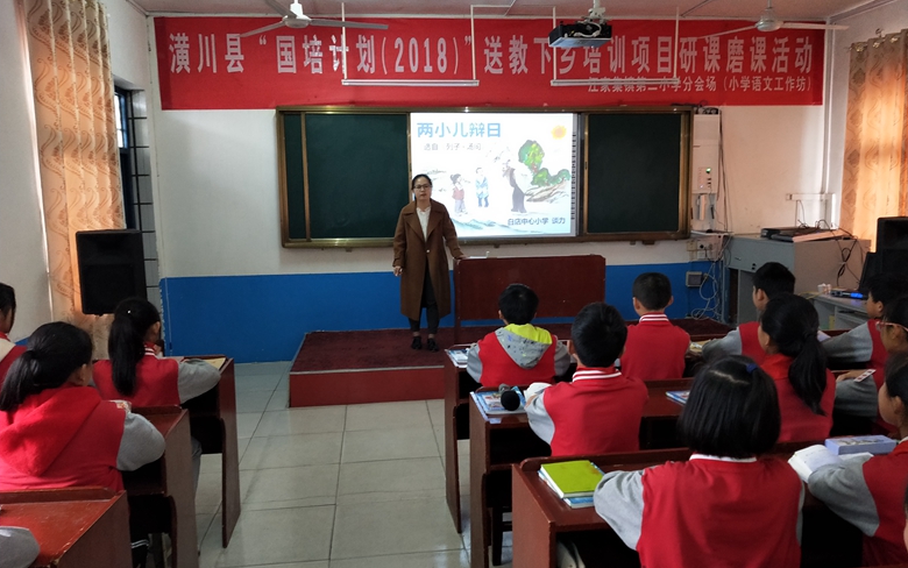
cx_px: 464
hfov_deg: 72.5
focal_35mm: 25
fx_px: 619
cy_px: 296
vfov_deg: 49.3
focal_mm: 3.99
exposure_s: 1/33
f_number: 1.7
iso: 225
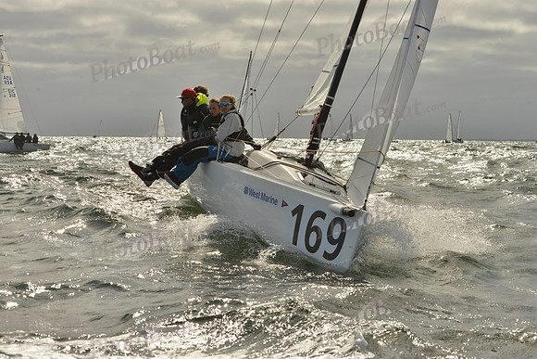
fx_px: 1044
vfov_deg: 19.5
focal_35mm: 70
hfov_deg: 28.8
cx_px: 268
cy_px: 180
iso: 400
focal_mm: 70
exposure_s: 1/2000
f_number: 11
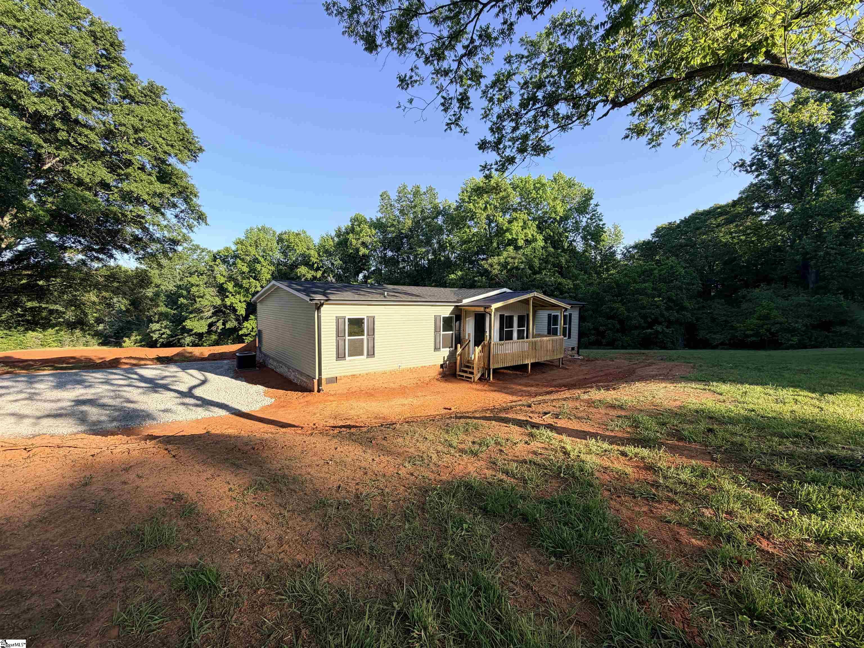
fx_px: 349
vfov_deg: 85.7
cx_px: 432
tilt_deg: -2.5
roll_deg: -0.1
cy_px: 324
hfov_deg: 102.1
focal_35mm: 14
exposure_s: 1/559
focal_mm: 2.22
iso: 40
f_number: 2.2
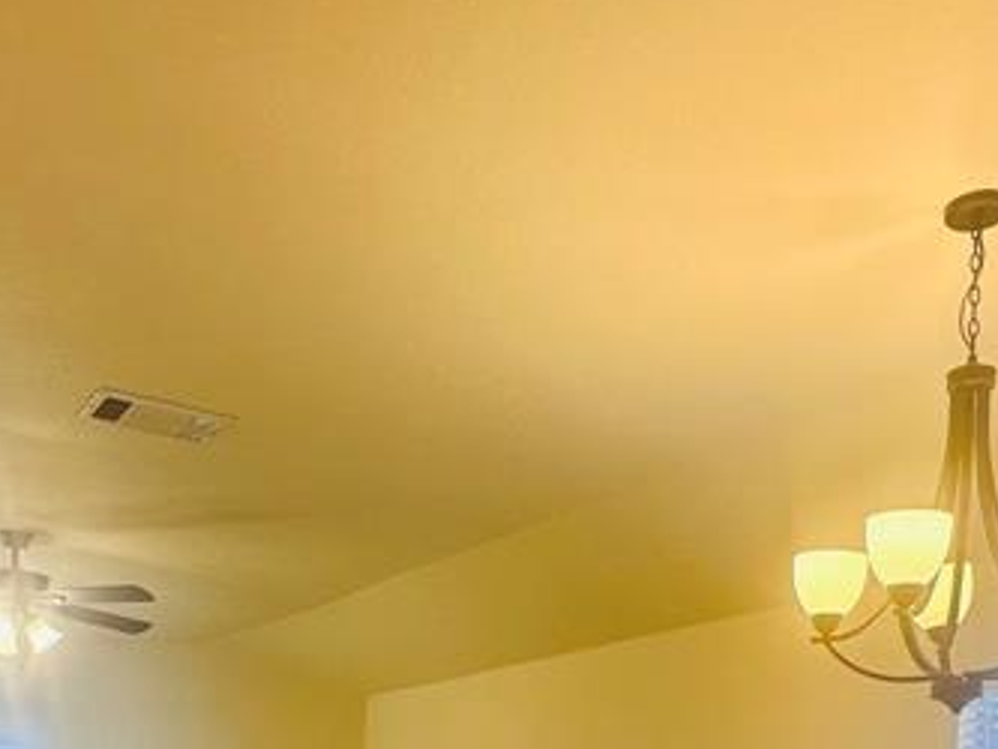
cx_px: 456
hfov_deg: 43.8
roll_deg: -1.7
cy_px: 893
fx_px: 1240
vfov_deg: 29.1
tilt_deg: -2.4
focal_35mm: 43
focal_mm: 2.22
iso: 80
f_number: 2.2
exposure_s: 1/120
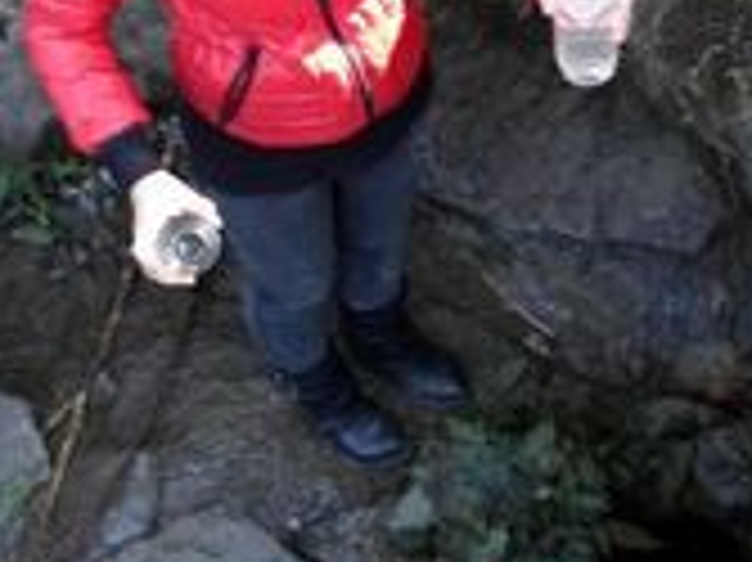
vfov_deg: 18.9
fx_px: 1628
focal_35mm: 75
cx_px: 743
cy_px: -43
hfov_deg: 24.8
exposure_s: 1/45
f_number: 2.5
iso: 80
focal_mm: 4.5
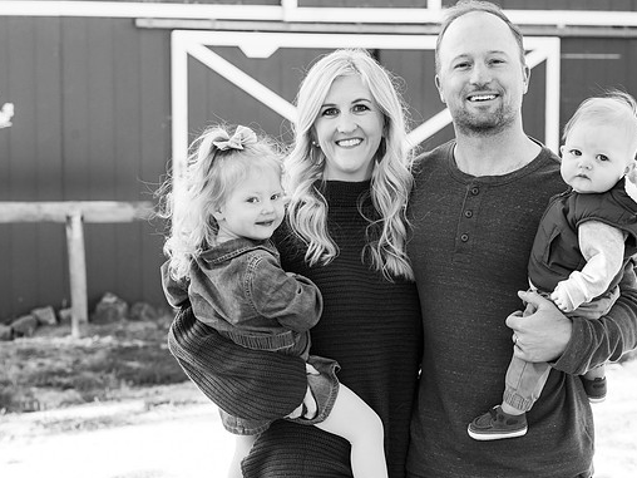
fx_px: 1638
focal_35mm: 89
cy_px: 242
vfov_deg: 16.6
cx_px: 326
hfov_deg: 22.0
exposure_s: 1/320
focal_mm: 81
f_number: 6.3
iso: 1600
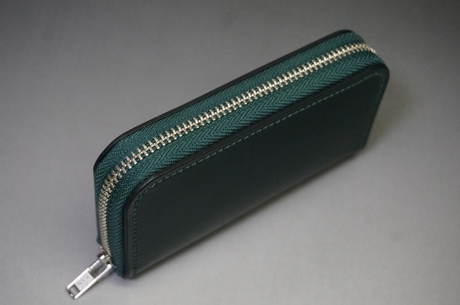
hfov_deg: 31.2
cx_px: 241
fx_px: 823
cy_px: 150
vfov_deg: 21.0
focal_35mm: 65
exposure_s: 1/160
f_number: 5.6
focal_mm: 41
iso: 3200
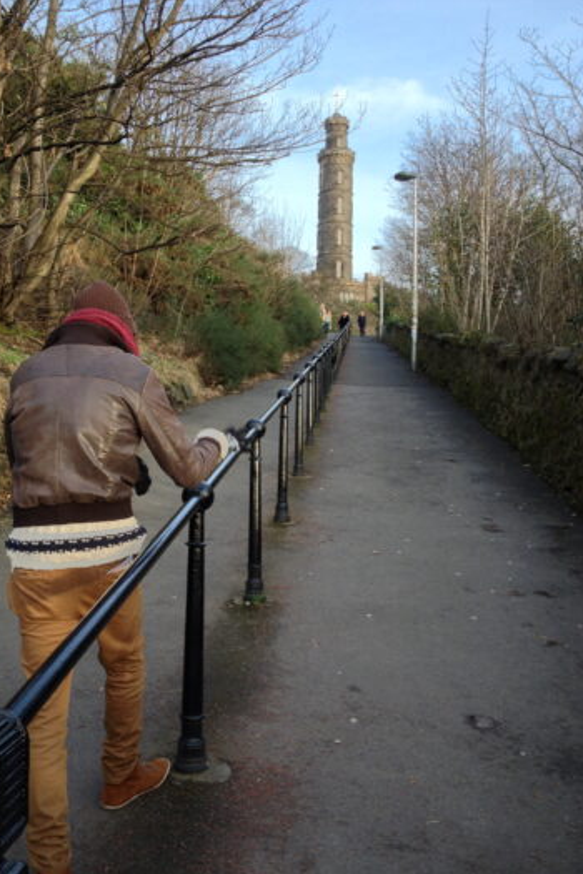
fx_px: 899
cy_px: 440
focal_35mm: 37
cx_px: 253
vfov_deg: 51.9
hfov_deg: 35.9
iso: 50
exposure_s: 1/120
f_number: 2.4
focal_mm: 4.28
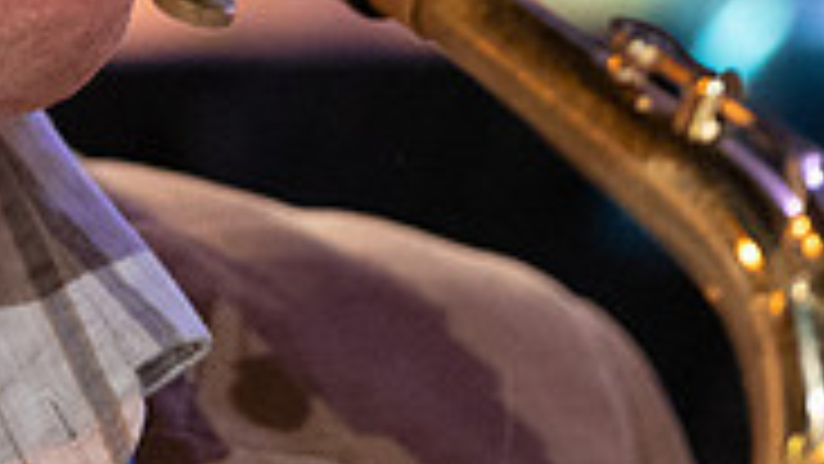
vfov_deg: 1.2
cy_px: -399
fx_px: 21809
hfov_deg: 2.2
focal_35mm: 998
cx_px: 95
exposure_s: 1/320
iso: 5000
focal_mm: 200
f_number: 2.8
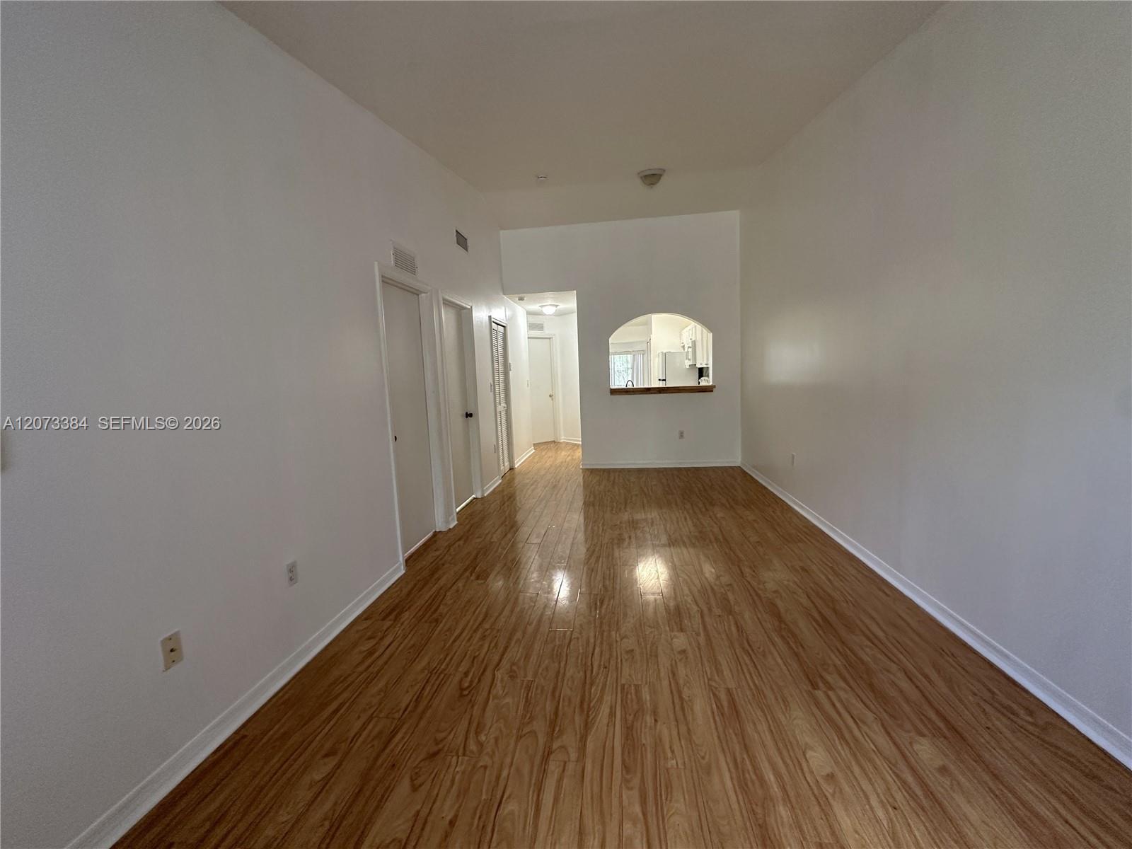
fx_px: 458
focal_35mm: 14
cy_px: 424
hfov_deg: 102.1
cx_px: 566
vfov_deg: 85.7
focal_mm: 2.22
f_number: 2.2
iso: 200
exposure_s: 1/60
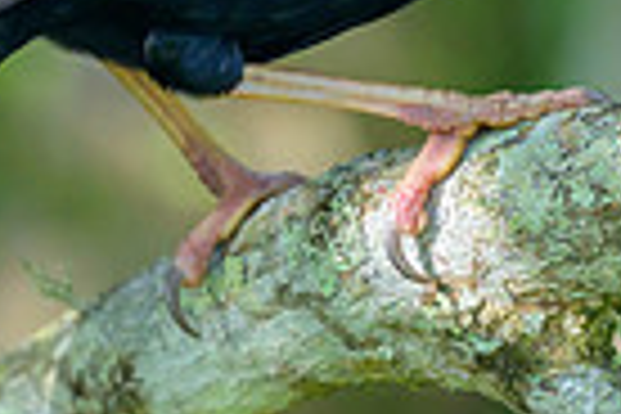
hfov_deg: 0.9
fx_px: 39862
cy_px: -390
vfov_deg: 0.6
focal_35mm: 2311
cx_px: 455
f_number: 2.8
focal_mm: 400
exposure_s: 1/800
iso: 1250
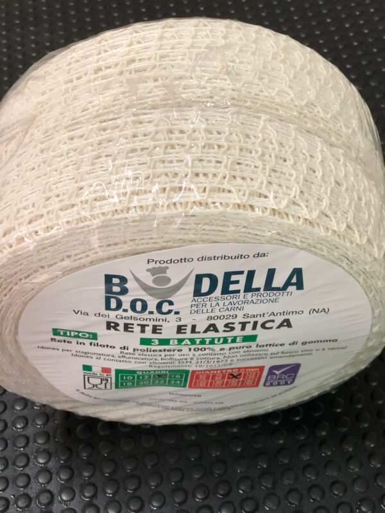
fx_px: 845
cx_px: 192
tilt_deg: -51.6
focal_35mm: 57
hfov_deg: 25.7
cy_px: 256
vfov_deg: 33.8
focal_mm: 6.6
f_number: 2.8
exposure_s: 1/50
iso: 200
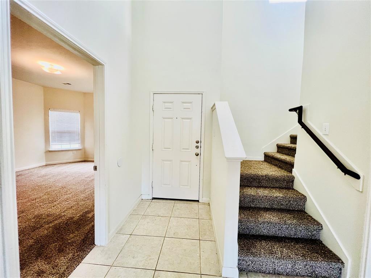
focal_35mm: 13
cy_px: 139
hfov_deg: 106.2
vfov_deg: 89.9
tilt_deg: -4.1
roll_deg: -2.1
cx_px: 186
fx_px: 139
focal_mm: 1.57
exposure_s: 1/60
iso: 200
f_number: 1.8
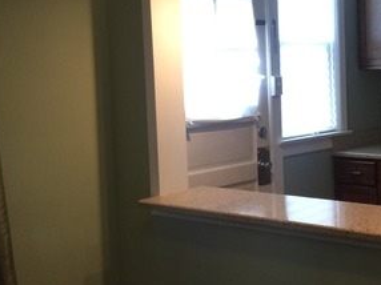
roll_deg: +0.5
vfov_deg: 22.5
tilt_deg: -2.2
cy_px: 100
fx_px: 715
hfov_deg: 28.3
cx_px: 366
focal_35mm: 65
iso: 80
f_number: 2.2
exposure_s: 1/15
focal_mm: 4.15
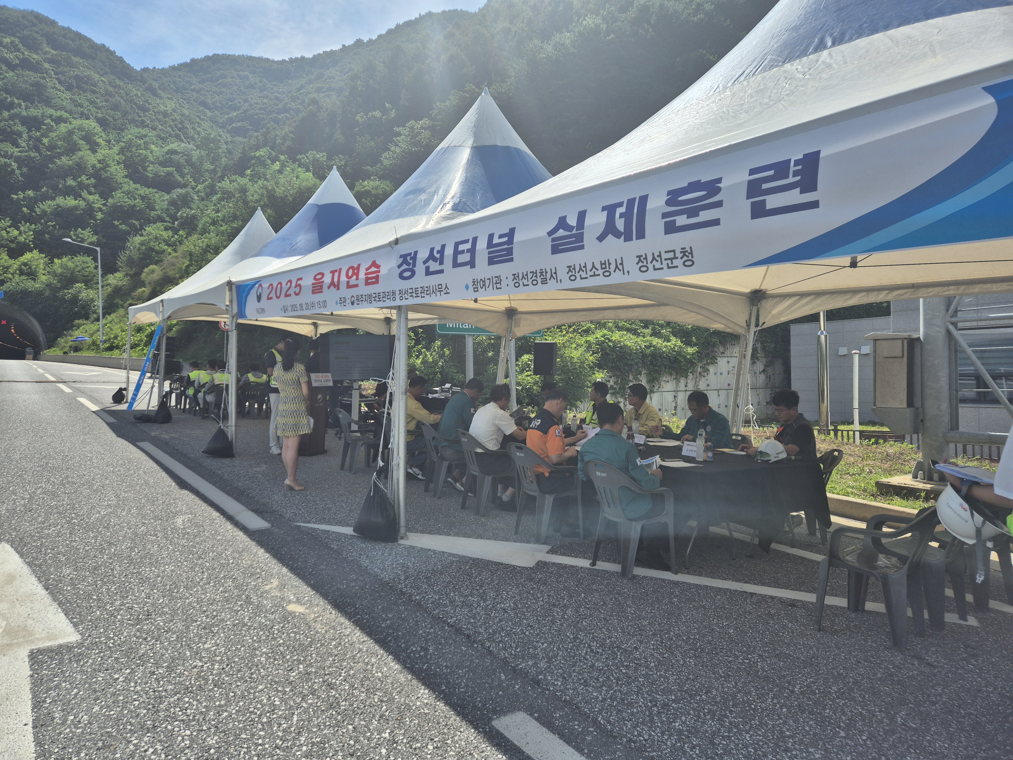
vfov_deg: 58.9
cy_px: 380
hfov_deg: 73.9
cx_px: 506
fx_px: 673
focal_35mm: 23
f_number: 1.8
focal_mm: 5.4
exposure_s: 1/2720
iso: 25
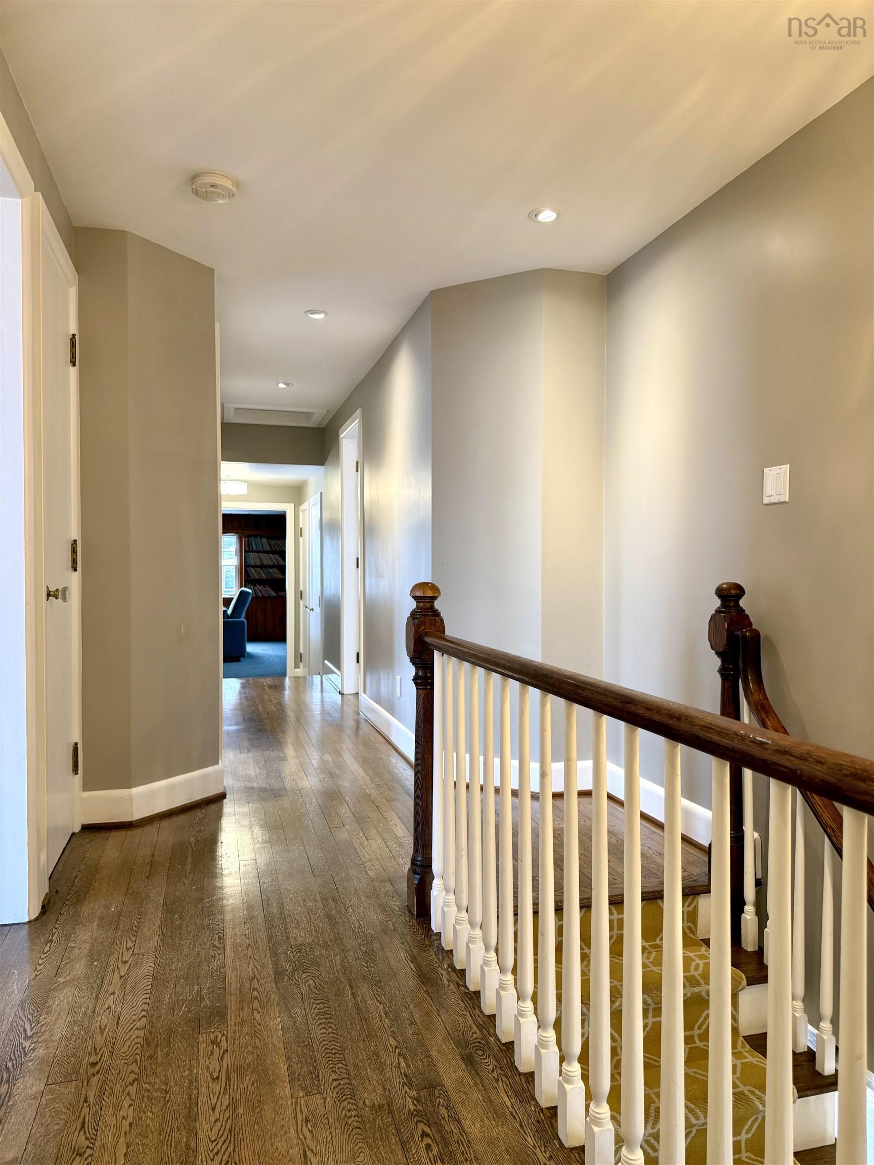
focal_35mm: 24
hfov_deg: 56.8
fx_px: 808
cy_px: 582
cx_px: 437
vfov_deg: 71.6
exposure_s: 1/60
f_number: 1.78
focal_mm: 6.76
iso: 200
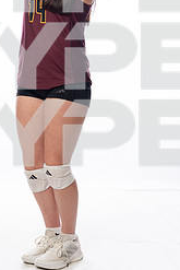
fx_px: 681
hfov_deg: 15.0
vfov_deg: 22.1
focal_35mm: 91
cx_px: 52
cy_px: 57
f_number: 5.6
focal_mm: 50
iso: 640
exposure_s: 1/250
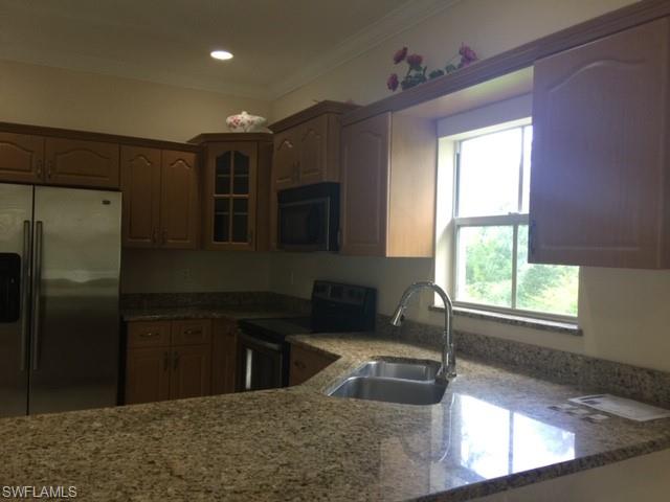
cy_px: 251
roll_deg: -1.8
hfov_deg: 61.7
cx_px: 335
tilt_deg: -0.9
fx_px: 561
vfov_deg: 48.2
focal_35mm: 29
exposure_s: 1/15
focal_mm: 4.15
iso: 32
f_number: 2.2
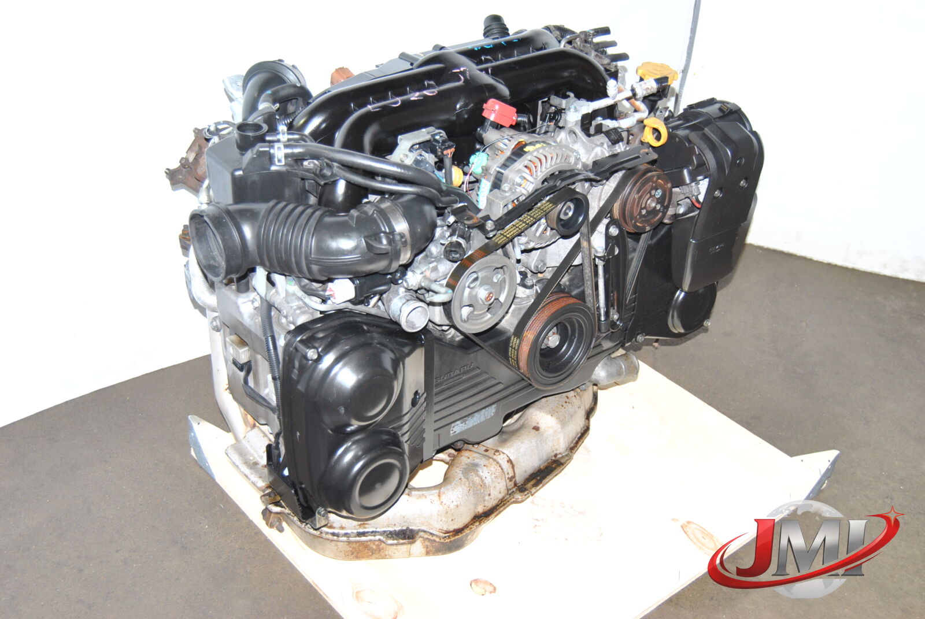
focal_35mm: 42
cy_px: 310
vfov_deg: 32.0
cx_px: 462
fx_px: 1080
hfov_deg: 46.3
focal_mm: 28
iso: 400
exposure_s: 1/160
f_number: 4
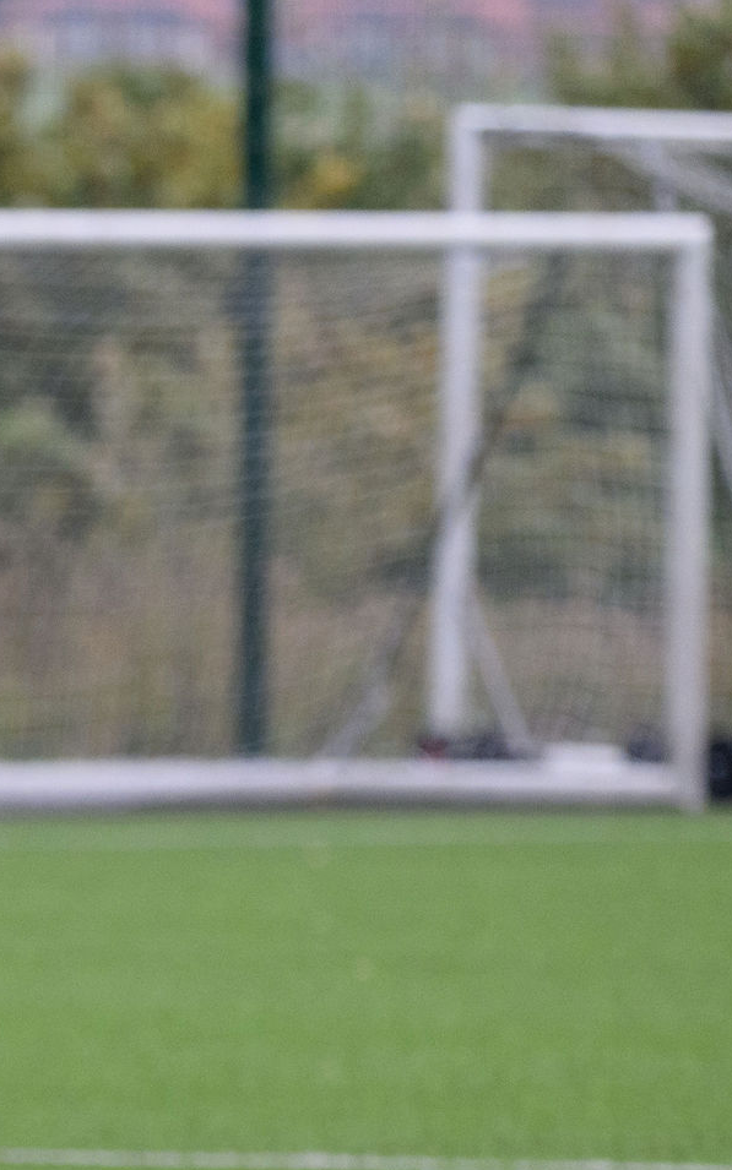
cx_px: -1044
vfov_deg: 2.4
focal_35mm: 868
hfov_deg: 1.5
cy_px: 1014
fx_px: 27702
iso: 1250
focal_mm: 220
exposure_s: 1/1250
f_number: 5
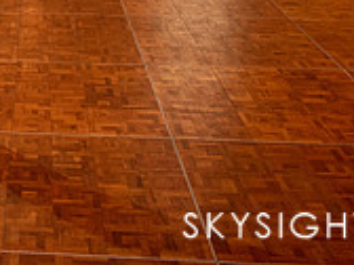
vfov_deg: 15.4
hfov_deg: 20.6
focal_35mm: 87
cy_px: -154
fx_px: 890
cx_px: -105
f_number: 2.8
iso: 1600
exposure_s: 1/125
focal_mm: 24
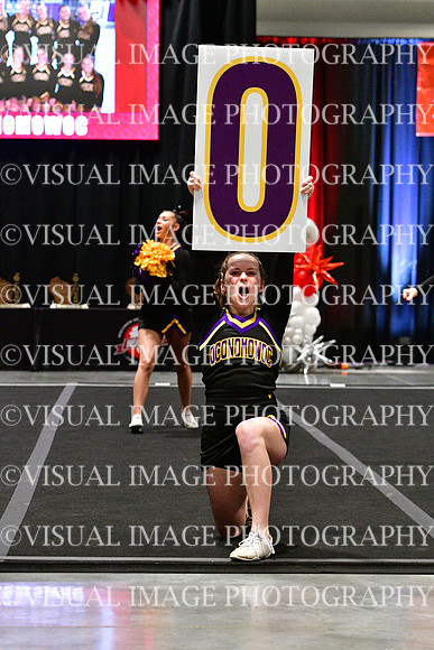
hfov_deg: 13.0
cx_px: 217
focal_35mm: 105
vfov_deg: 19.5
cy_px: 325
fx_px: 1897
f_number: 4
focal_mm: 70
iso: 5000
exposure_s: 1/400
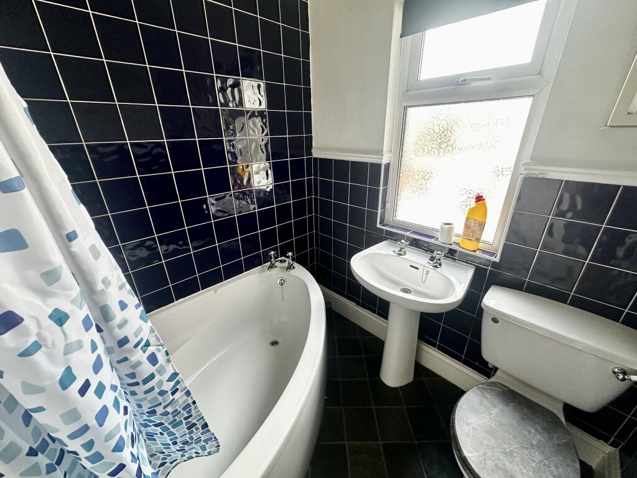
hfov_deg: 102.1
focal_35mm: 14
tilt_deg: -23.3
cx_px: 318
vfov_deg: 85.7
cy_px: 239
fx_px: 258
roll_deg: +1.5
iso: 125
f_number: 2.2
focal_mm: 2.22
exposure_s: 1/99
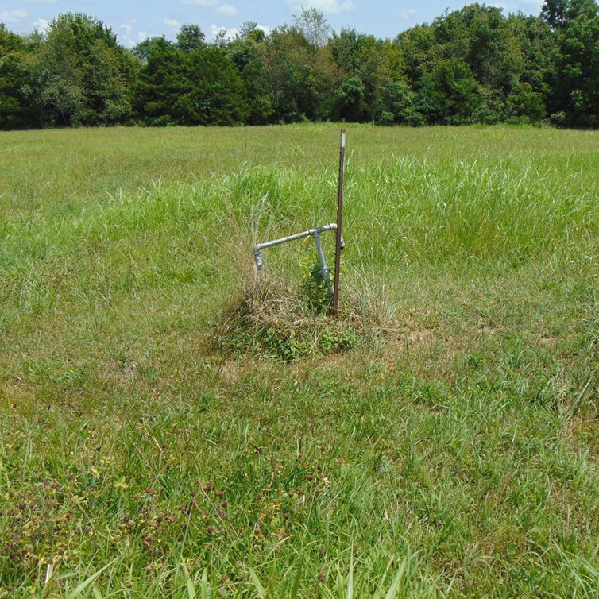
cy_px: 300
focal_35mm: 42
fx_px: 822
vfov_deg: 40.0
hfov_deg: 39.9
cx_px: 359
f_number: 8.3
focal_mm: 6.3
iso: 80
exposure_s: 1/200
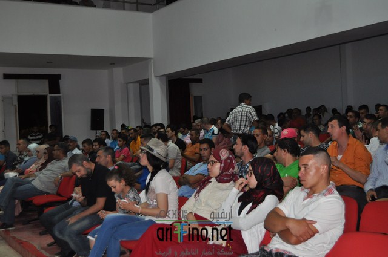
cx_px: 194
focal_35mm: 45
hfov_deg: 43.7
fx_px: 484
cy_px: 128
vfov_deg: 29.8
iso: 800
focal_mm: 30
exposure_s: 1/60
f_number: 4.2
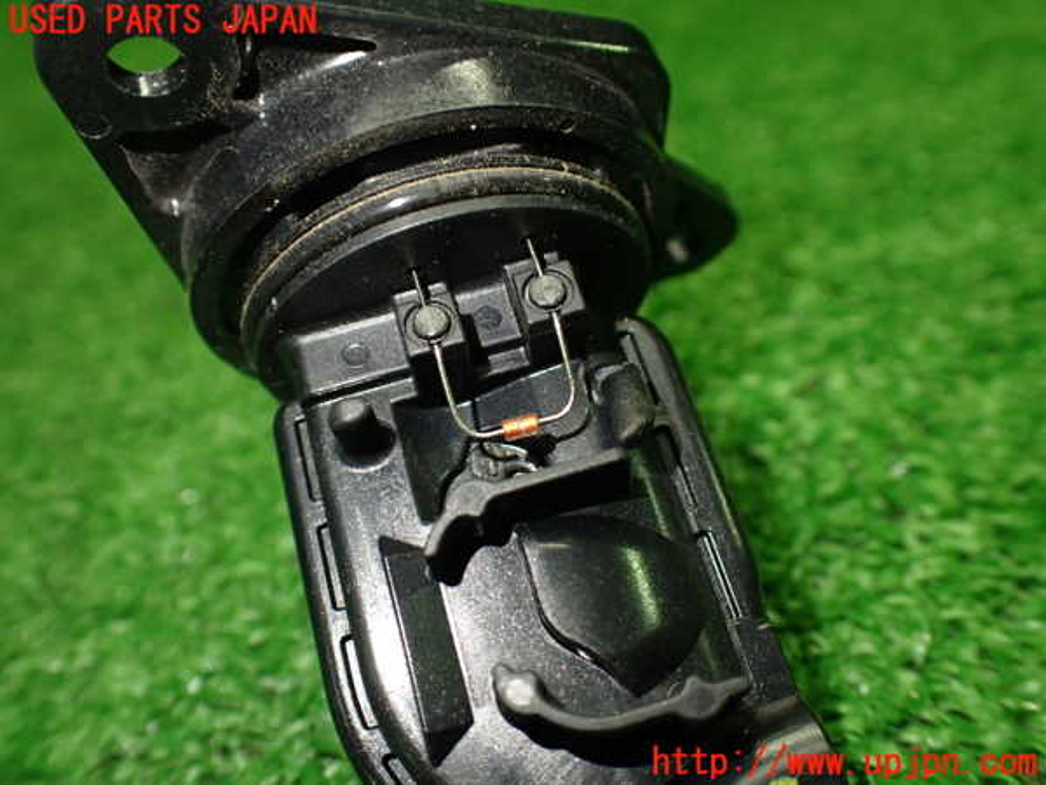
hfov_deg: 56.8
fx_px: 967
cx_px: 523
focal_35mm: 32
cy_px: 392
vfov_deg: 44.2
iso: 400
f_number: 2.4
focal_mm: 5.79
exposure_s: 1/125
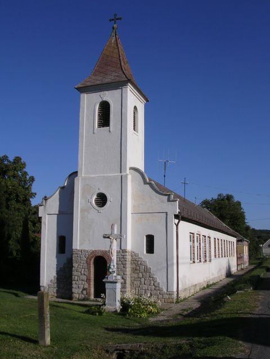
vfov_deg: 49.0
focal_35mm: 38
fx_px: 395
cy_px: 180
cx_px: 135
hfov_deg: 37.7
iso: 100
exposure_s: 1/562
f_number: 5.6
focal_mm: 5.8
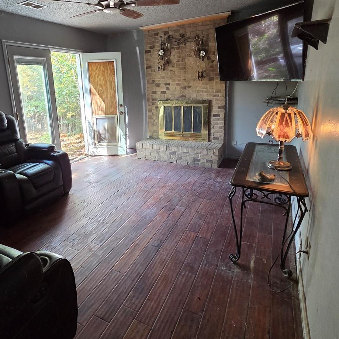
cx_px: 141
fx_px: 222
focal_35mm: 20
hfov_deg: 74.2
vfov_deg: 74.2
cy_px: 139
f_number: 2.2
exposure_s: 1/60
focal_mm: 2.2
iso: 640
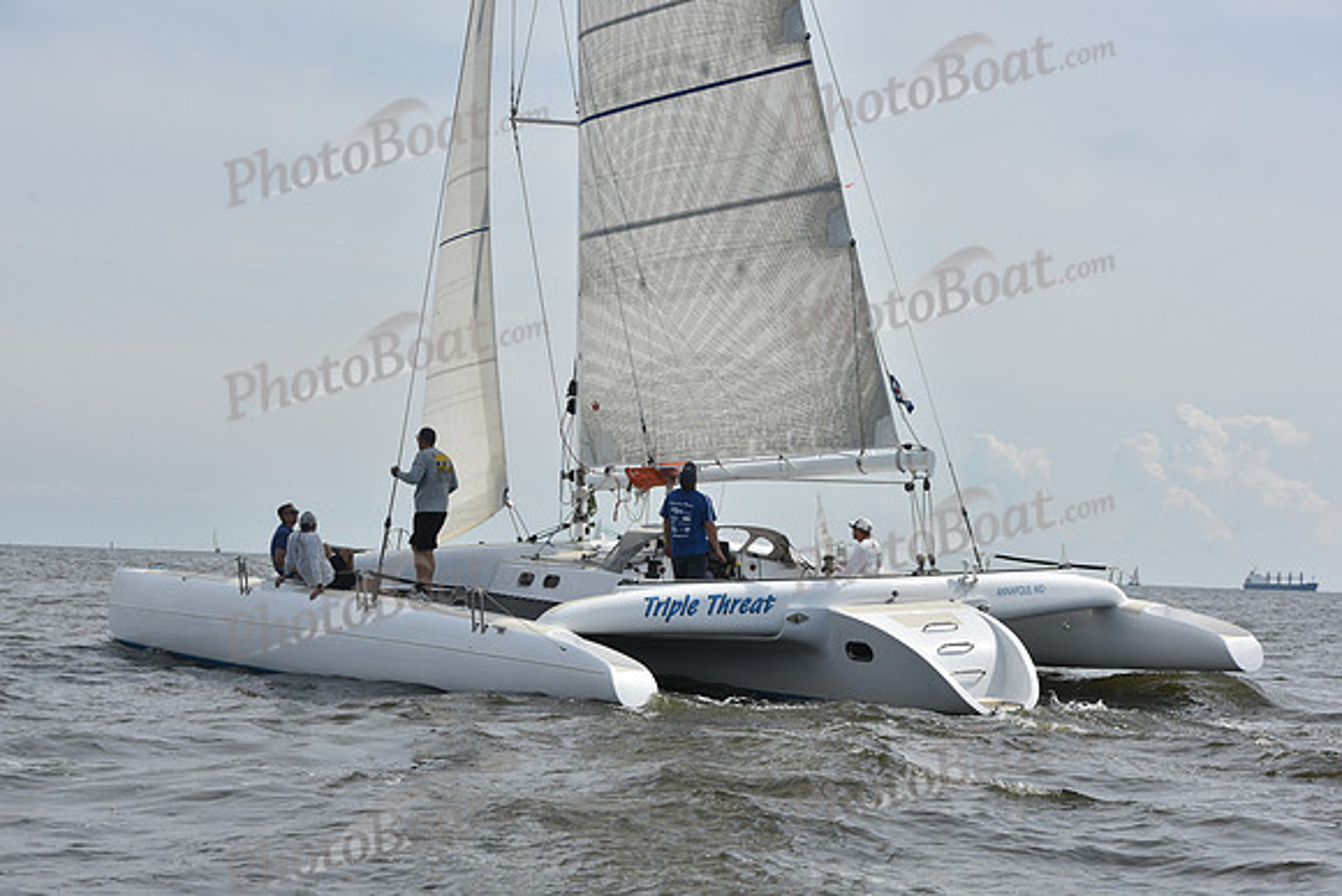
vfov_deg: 19.5
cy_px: 448
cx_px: 671
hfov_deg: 28.8
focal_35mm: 70
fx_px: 2610
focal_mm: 70
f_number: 9
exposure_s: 1/1250
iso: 320
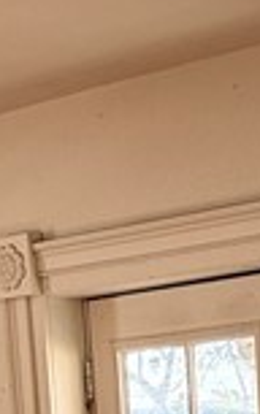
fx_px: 1922
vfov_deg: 11.6
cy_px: 687
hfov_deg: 7.7
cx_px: 146
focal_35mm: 170
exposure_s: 1/313
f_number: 1.78
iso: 100
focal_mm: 6.76
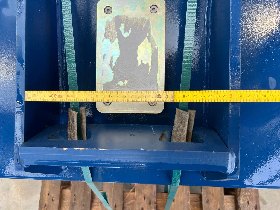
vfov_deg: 53.1
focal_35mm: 26
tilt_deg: -76.4
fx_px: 210
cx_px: 140
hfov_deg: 67.3
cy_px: 105
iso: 40
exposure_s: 1/287
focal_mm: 5.7
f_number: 1.5
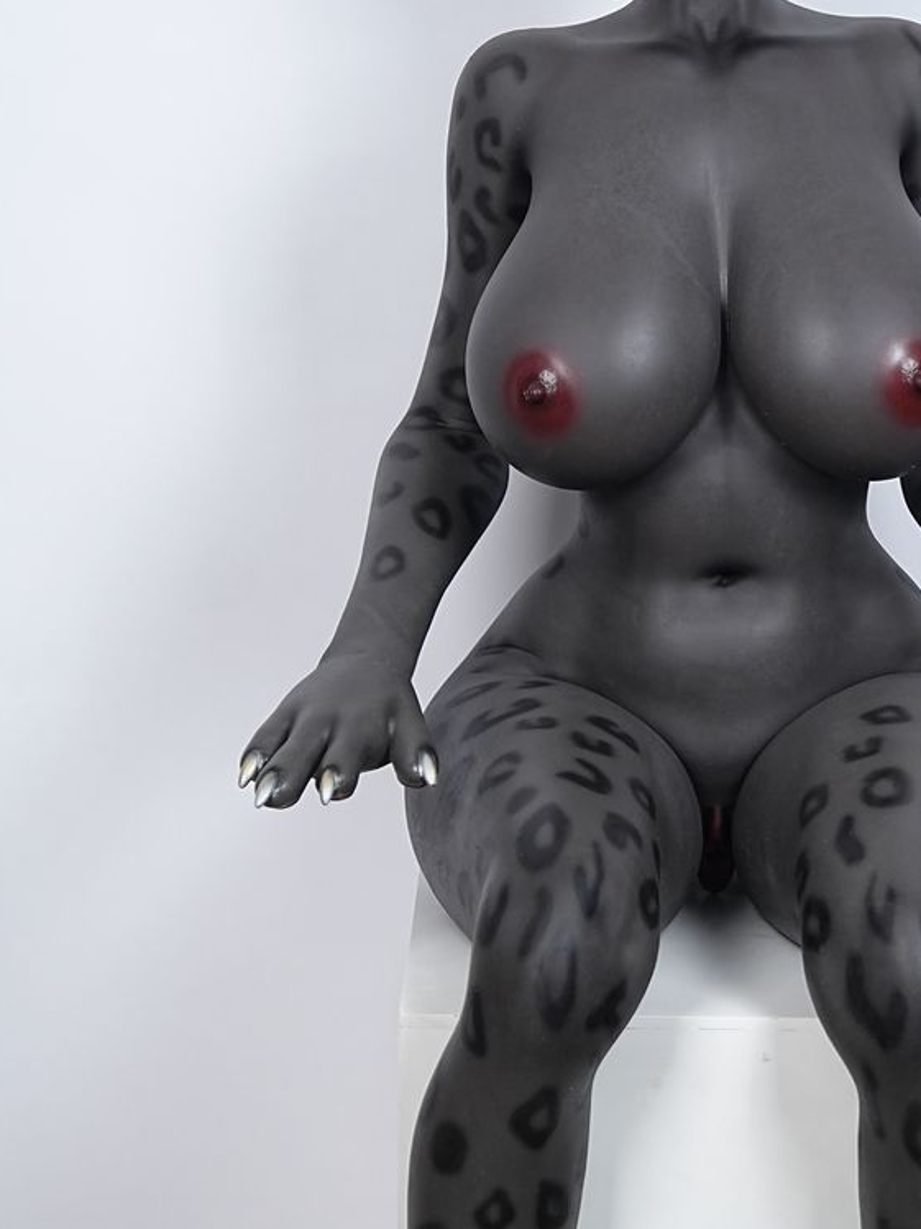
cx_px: 758
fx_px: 4789
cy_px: 771
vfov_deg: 14.6
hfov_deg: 10.9
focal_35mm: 135
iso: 800
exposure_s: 1/1000
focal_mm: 70
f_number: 2.8
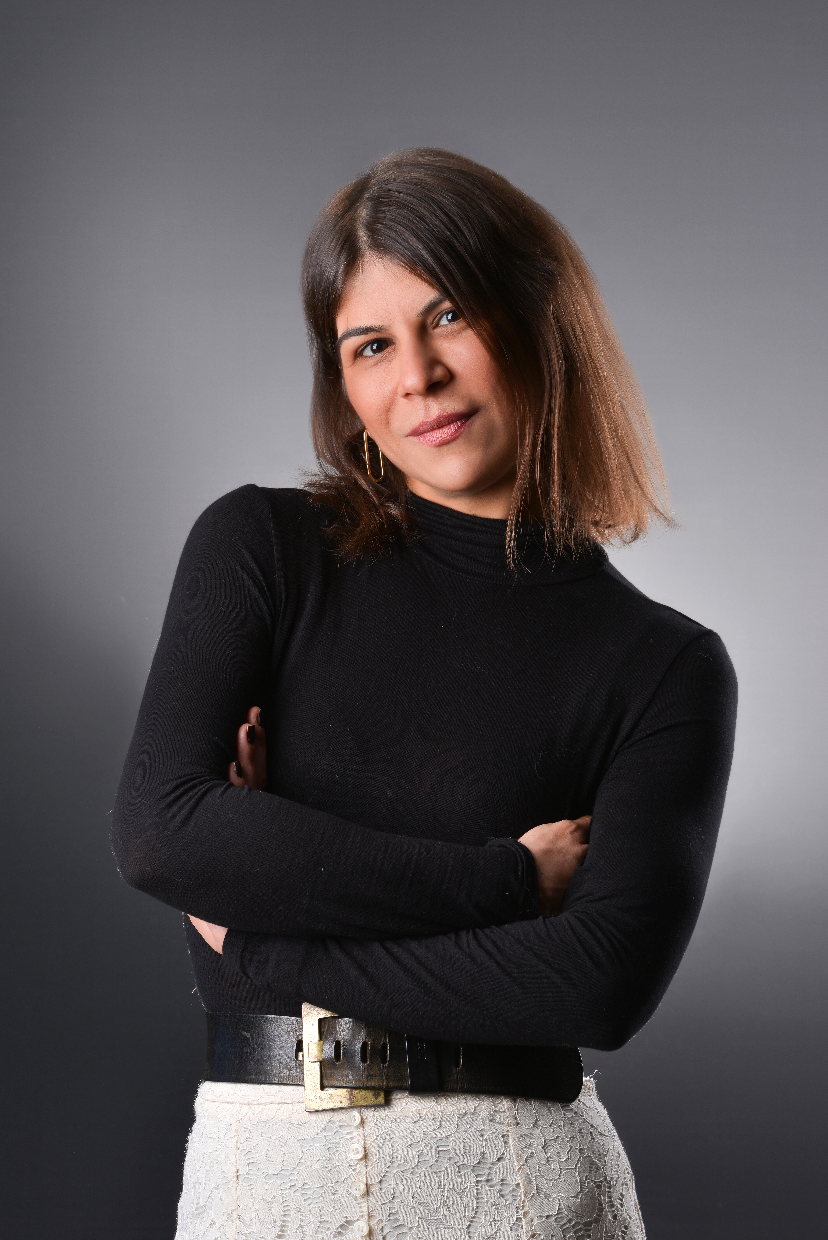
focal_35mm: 122
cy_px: 620
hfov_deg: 11.2
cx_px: 414
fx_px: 4206
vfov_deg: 16.8
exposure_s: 1/125
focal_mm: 122
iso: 100
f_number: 8
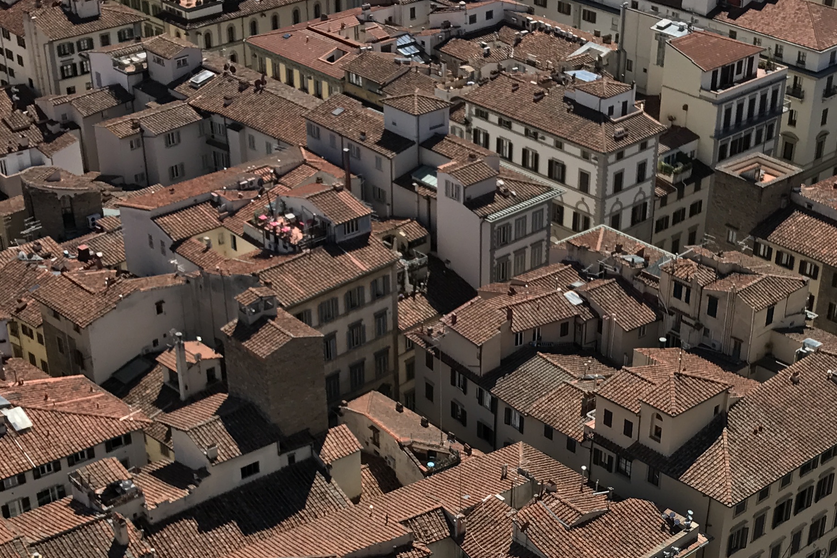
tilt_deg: -34.7
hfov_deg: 30.8
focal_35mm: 65
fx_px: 1511
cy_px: 497
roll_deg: -2.2
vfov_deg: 20.5
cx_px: 523
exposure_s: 1/2740
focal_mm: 3.99
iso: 20
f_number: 1.8
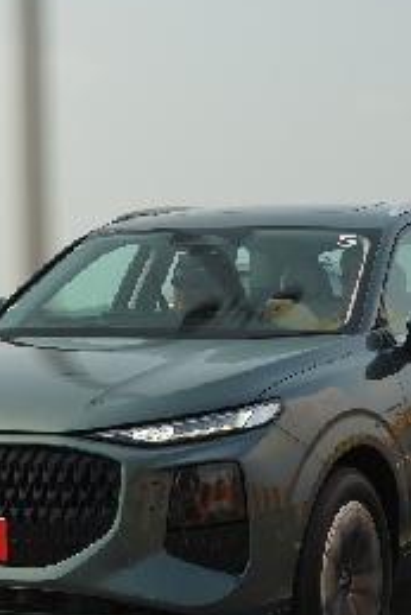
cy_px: 374
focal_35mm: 111
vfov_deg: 18.4
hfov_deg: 12.4
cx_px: 185
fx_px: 1898
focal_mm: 36
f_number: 7.1
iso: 100
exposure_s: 1/40
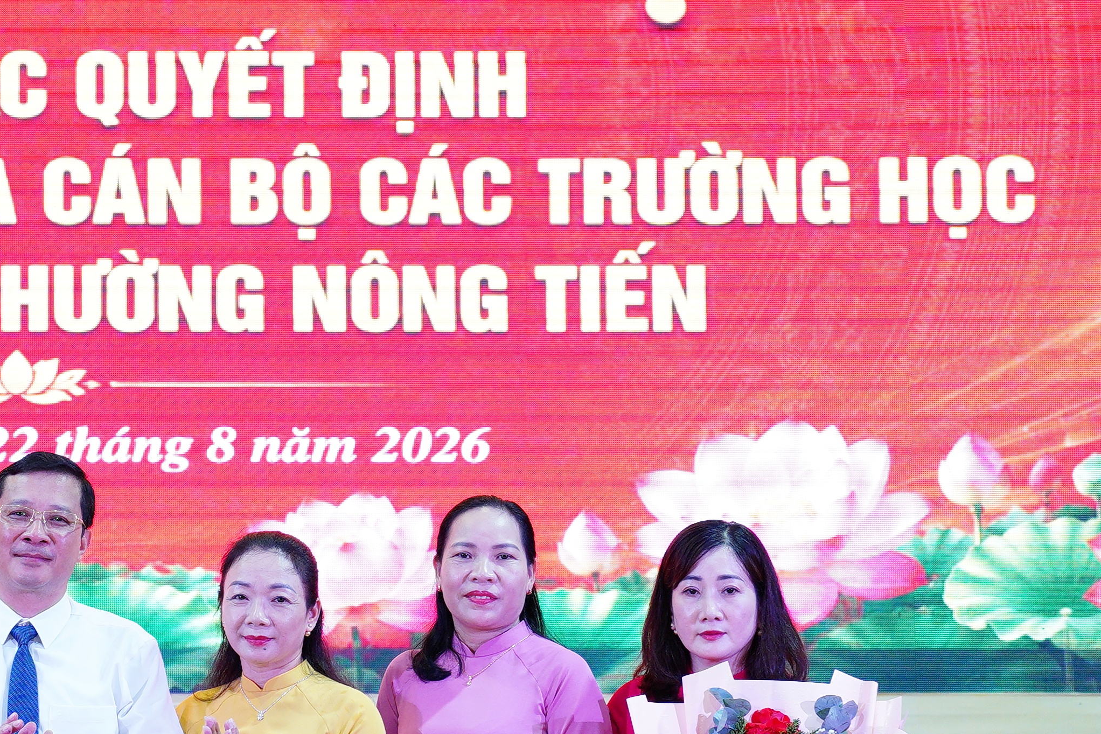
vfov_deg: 10.2
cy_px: 474
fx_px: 4129
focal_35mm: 135
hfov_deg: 15.0
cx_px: 100
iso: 640
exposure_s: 1/125
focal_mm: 46
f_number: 2.8
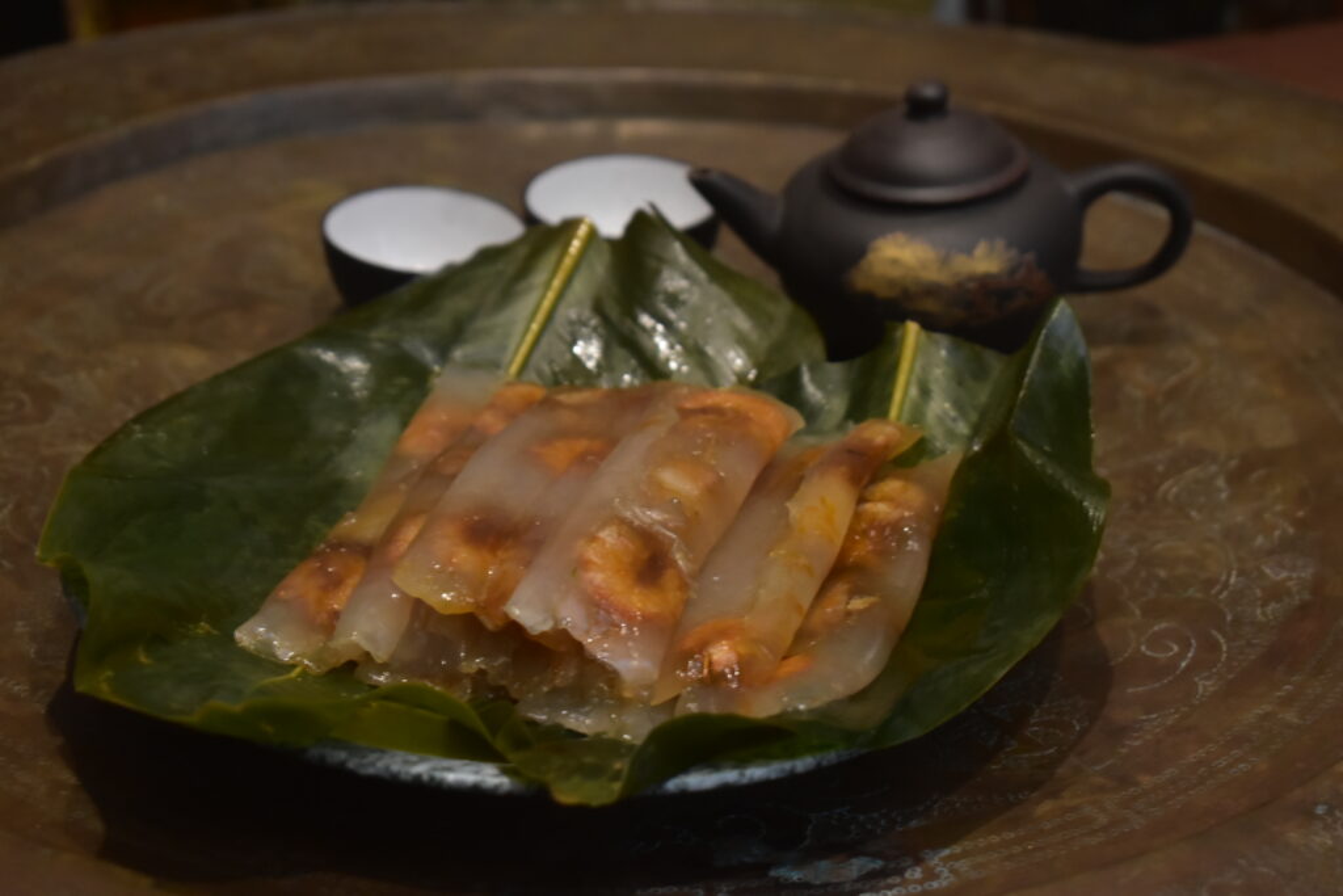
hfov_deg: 24.6
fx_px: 3078
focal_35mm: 82
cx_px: 672
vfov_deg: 16.6
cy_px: 448
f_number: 5.6
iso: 1600
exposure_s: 1/10
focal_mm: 55
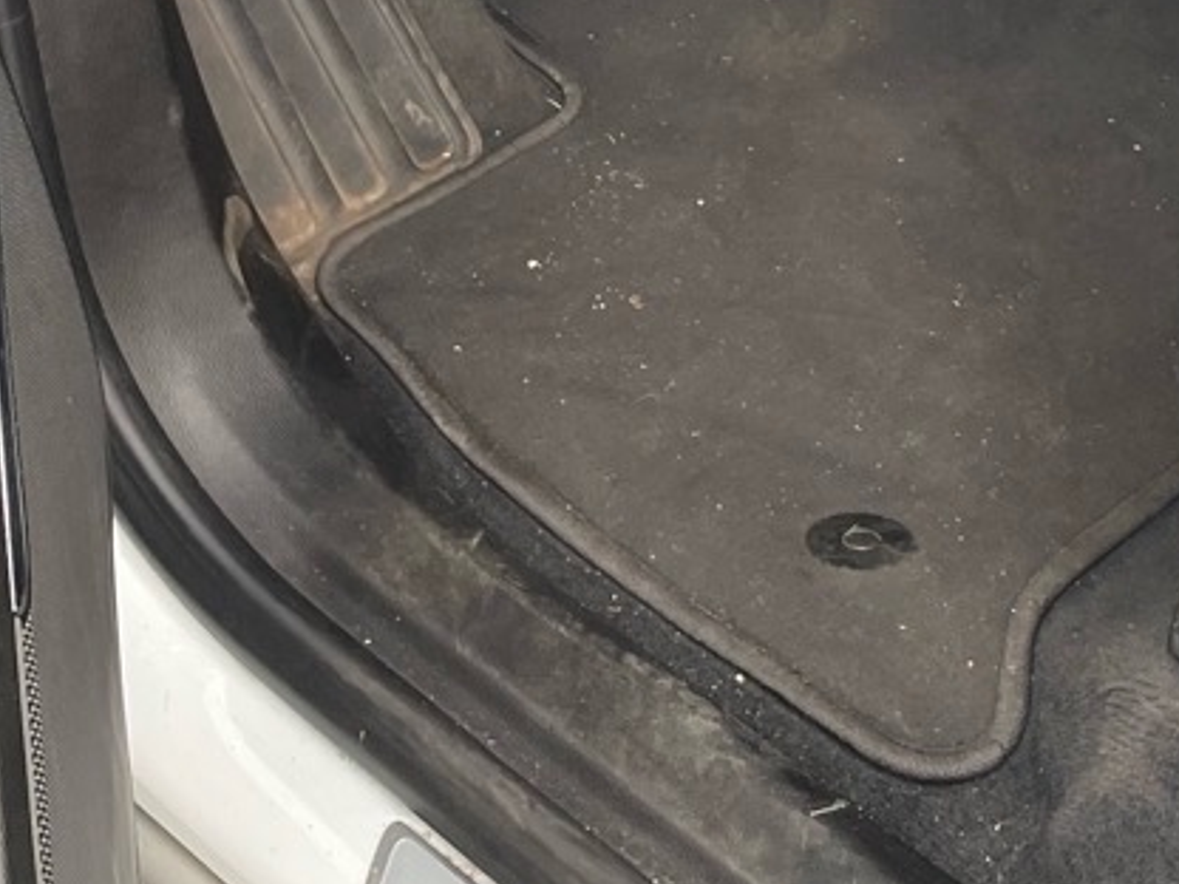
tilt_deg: -26.1
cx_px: 904
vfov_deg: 14.0
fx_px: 3406
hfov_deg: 19.5
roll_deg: +0.4
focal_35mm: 100
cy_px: -377
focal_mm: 4.2
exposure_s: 1/121
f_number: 1.6
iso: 64
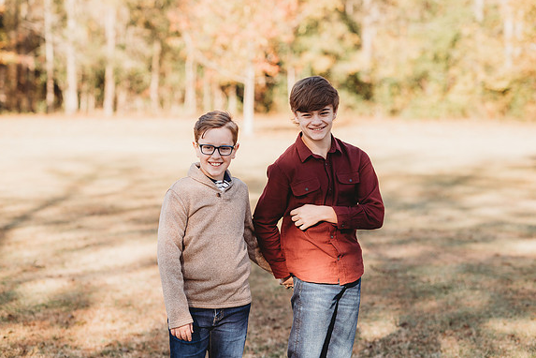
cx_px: 267
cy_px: 178
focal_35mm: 86
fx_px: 1280
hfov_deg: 23.6
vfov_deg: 15.9
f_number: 2.5
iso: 200
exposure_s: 1/1000
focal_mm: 85
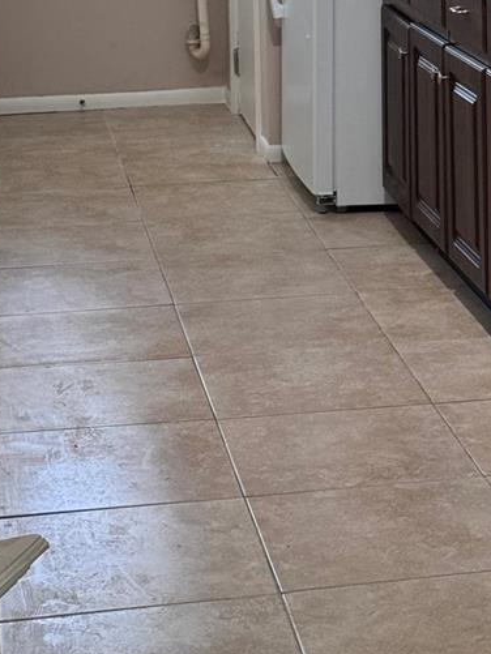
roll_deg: +0.8
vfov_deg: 16.7
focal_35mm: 115
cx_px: 401
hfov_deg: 12.8
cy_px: -33
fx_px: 2174
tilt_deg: -7.3
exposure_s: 1/120
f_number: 1.78
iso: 160
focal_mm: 6.76
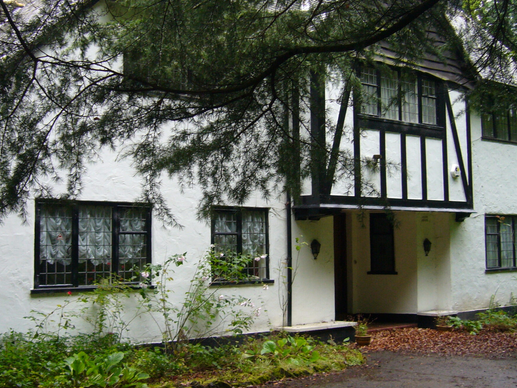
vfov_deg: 28.5
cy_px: 165
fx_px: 762
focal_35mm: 51
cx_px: 223
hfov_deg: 37.4
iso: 100
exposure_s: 1/80
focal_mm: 5.8
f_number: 2.8
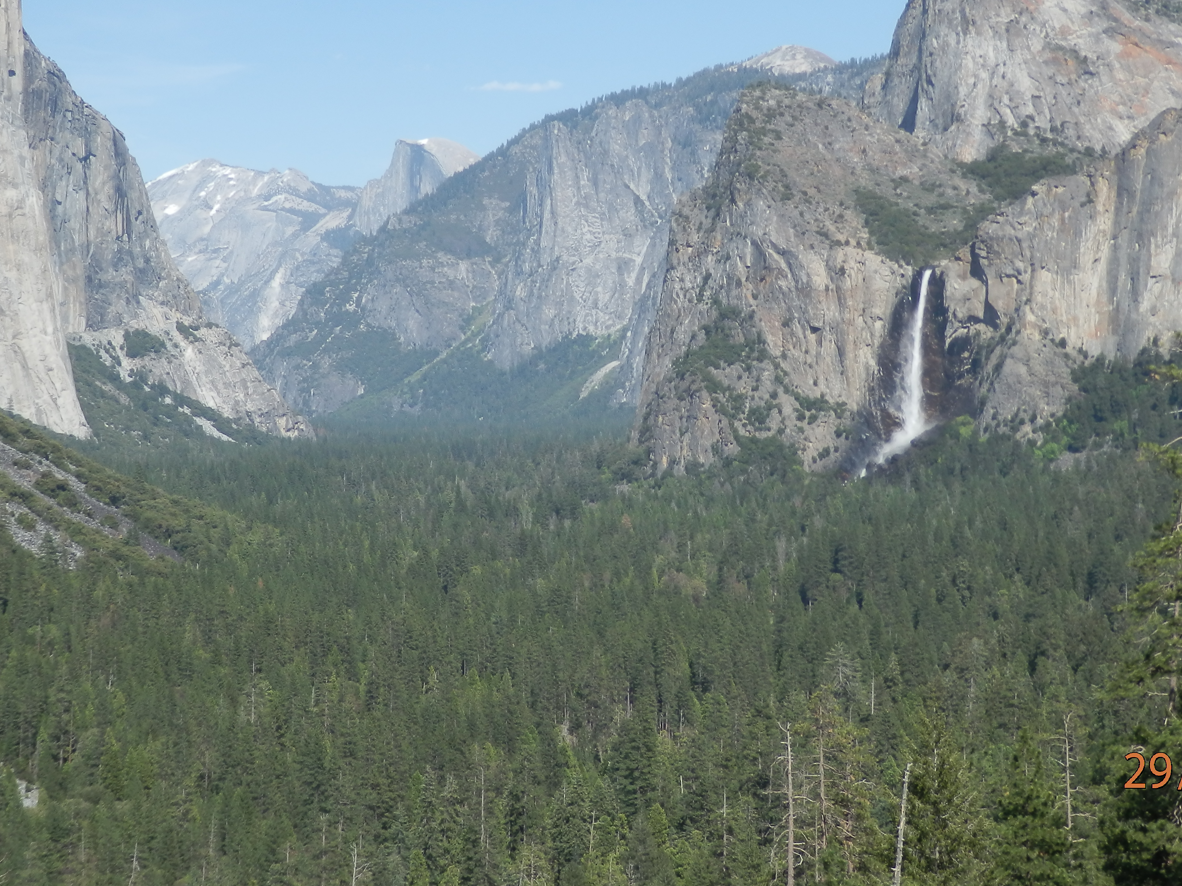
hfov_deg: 28.5
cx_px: 657
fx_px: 2322
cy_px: 287
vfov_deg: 21.5
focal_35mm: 68
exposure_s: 1/640
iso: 80
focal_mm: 8.9
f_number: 4
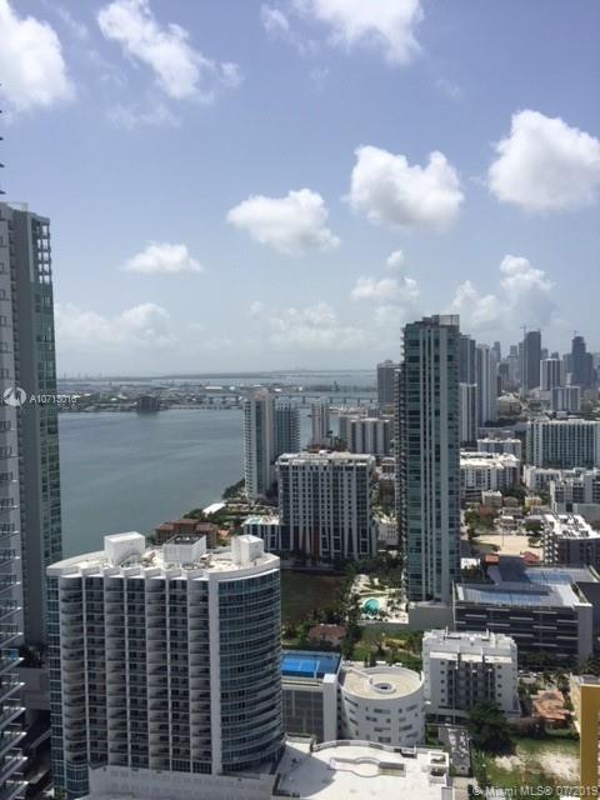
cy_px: 400
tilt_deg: -1.4
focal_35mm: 29
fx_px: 670
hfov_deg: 48.2
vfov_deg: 61.7
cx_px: 300
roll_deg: +0.8
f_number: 2.2
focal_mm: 4.15
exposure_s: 1/3300
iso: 32
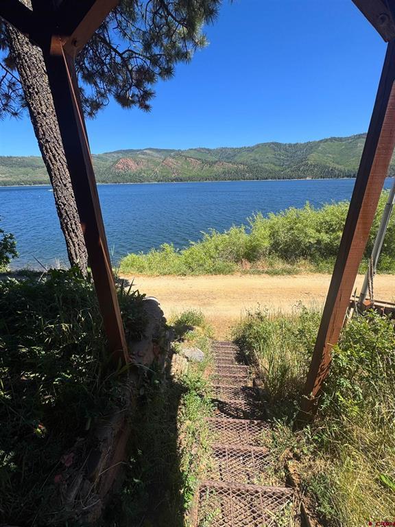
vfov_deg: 102.1
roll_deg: +1.4
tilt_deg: -21.6
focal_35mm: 14
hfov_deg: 85.7
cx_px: 198
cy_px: 264
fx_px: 213
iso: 50
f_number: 2.2
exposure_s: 1/1395
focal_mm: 2.22
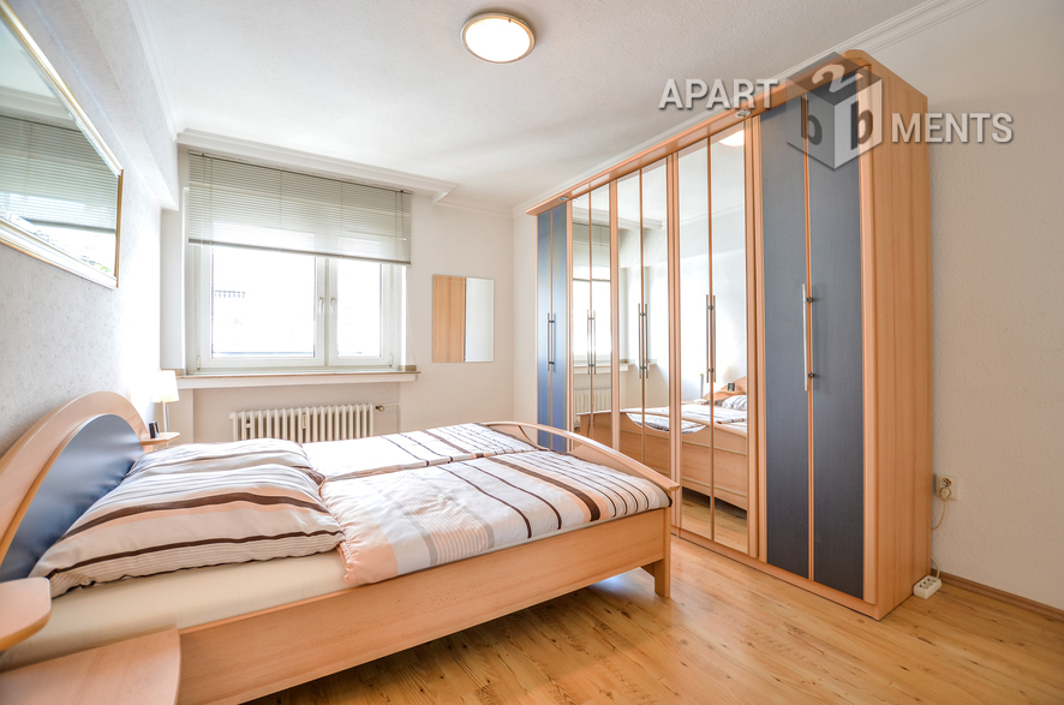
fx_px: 442
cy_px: 352
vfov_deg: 77.1
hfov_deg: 100.5
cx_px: 532
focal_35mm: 15
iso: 220
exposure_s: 1/30
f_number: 3.5
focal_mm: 10
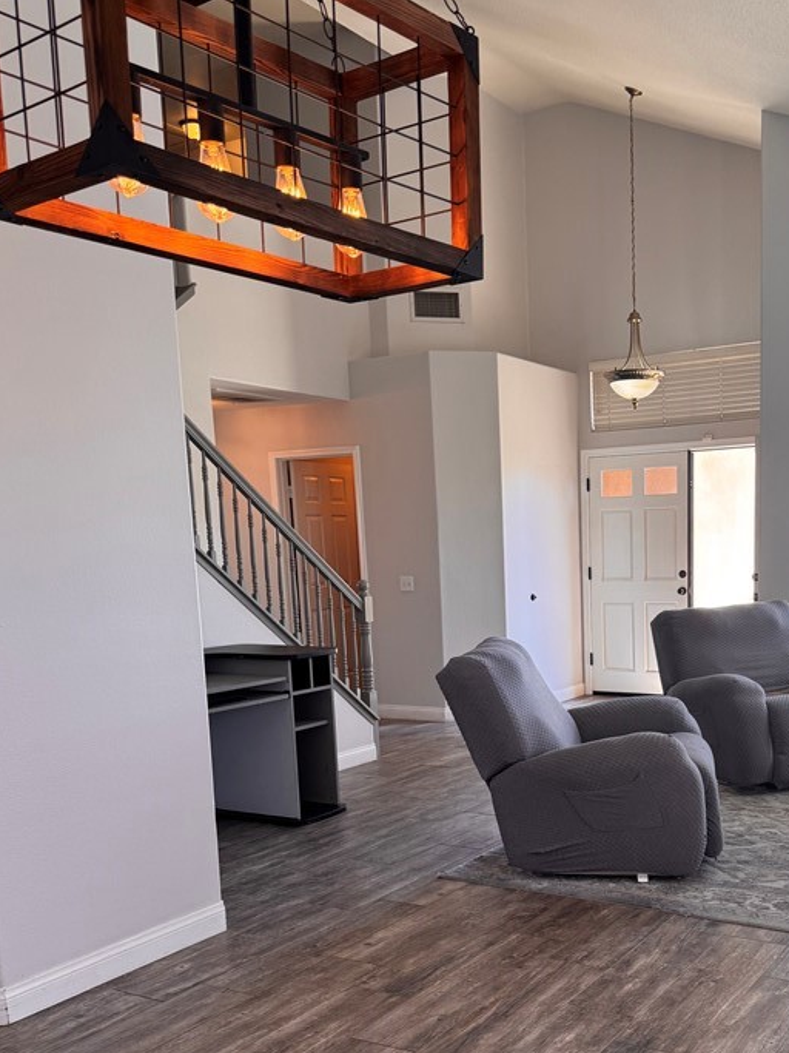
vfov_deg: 50.3
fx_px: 1094
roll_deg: +2.2
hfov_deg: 38.9
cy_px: 714
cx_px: 564
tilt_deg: -9.1
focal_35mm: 36
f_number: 1.78
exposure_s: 1/159
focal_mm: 6.76
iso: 100
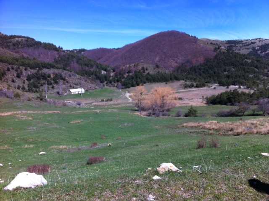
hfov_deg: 52.7
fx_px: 272
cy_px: 100
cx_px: 134
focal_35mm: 35
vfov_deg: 40.6
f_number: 2.8
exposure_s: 1/1040
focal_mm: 3.85
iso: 80
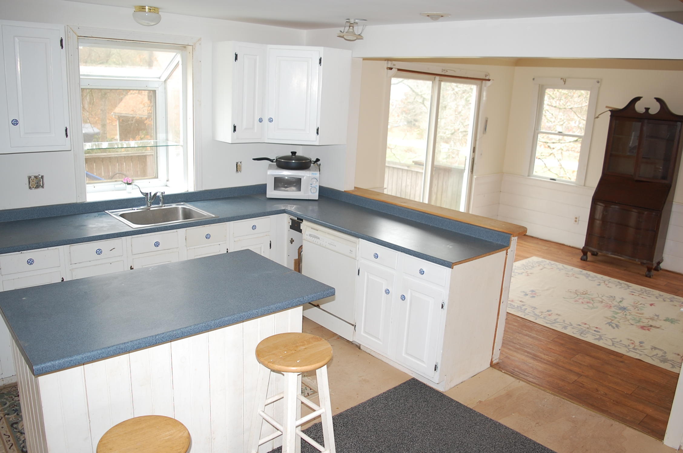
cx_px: 342
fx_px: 511
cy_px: 226
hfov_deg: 67.5
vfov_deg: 47.8
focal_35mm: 27
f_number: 3.5
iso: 200
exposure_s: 1/60
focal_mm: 18
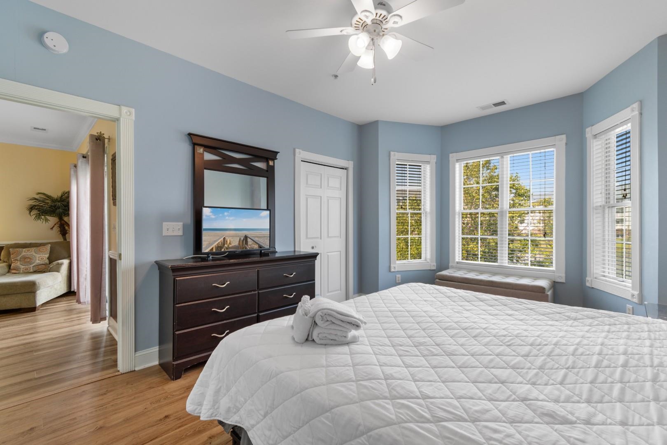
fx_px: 278
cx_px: 334
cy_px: 222
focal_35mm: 15
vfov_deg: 77.3
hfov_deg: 100.4
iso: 100
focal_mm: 10
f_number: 4.5
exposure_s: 1/20
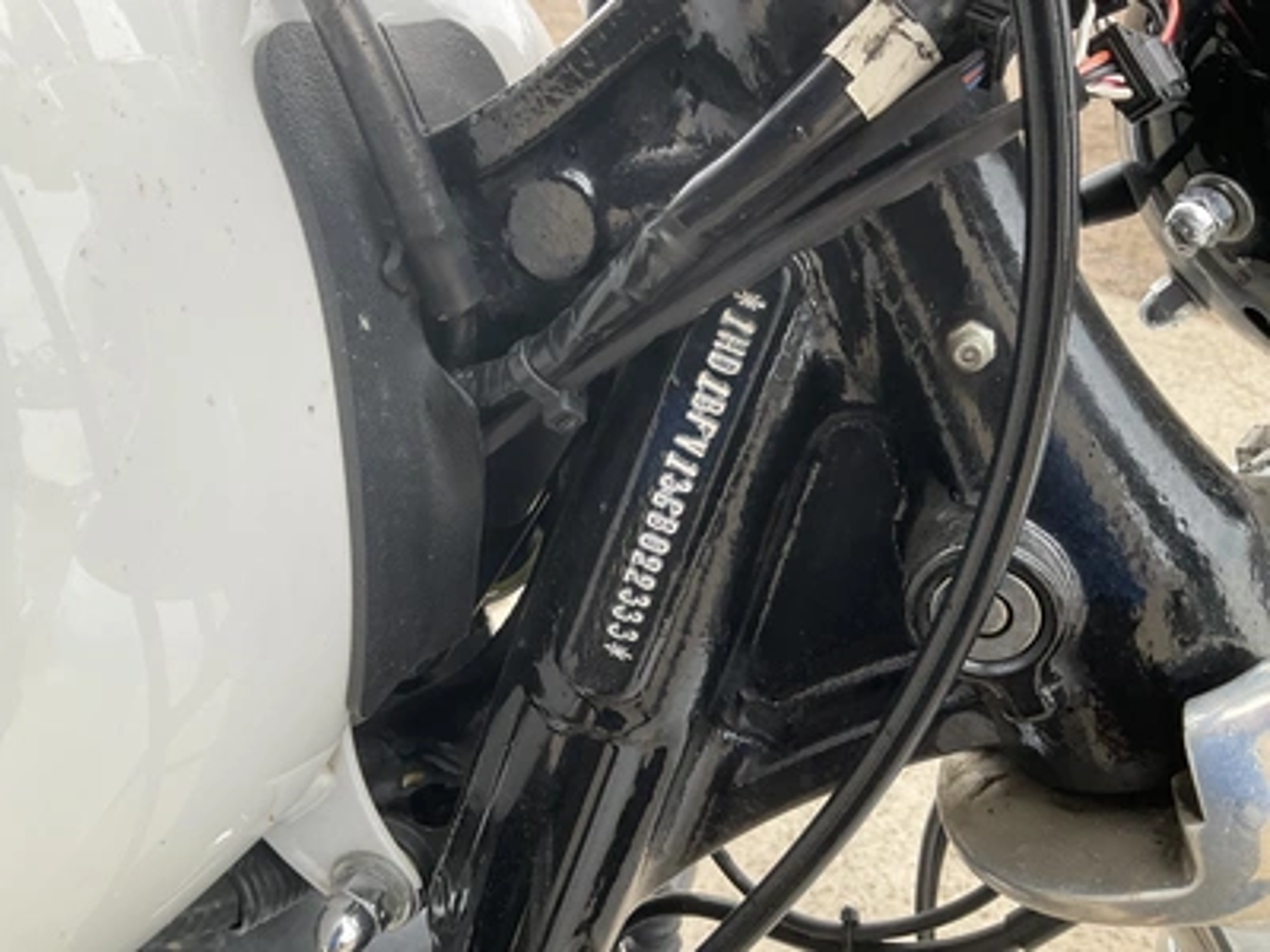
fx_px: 1064
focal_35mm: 29
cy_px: 476
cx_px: 635
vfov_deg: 48.2
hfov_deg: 61.7
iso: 40
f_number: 1.8
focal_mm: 3
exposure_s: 1/122
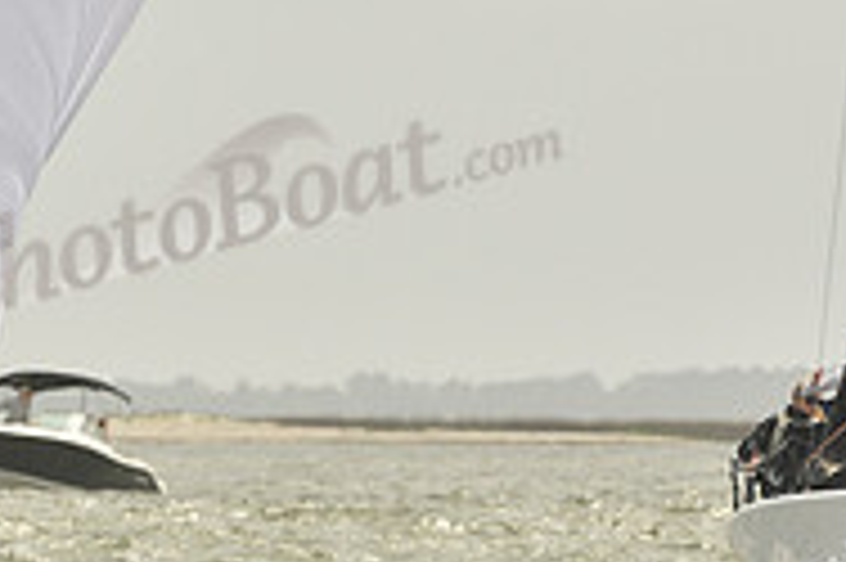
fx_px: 24629
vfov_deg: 1.3
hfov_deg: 2.0
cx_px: -302
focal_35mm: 1049
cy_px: 38
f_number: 8
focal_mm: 340
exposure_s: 1/1250
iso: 320
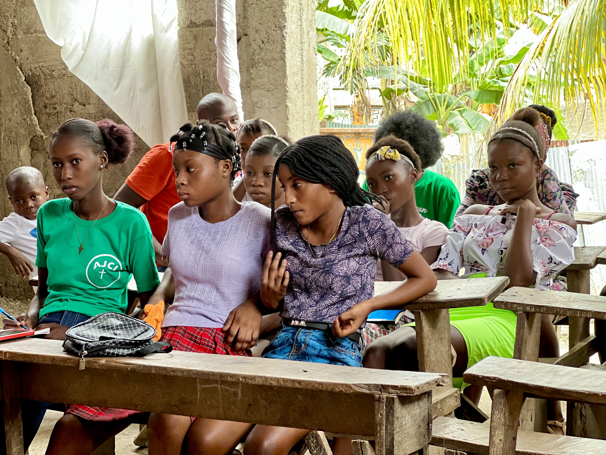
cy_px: 228
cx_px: 303
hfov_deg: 25.3
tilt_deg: -6.5
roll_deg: +2.2
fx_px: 1348
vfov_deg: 19.1
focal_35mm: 77
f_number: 2.8
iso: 320
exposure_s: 1/40
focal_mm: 9
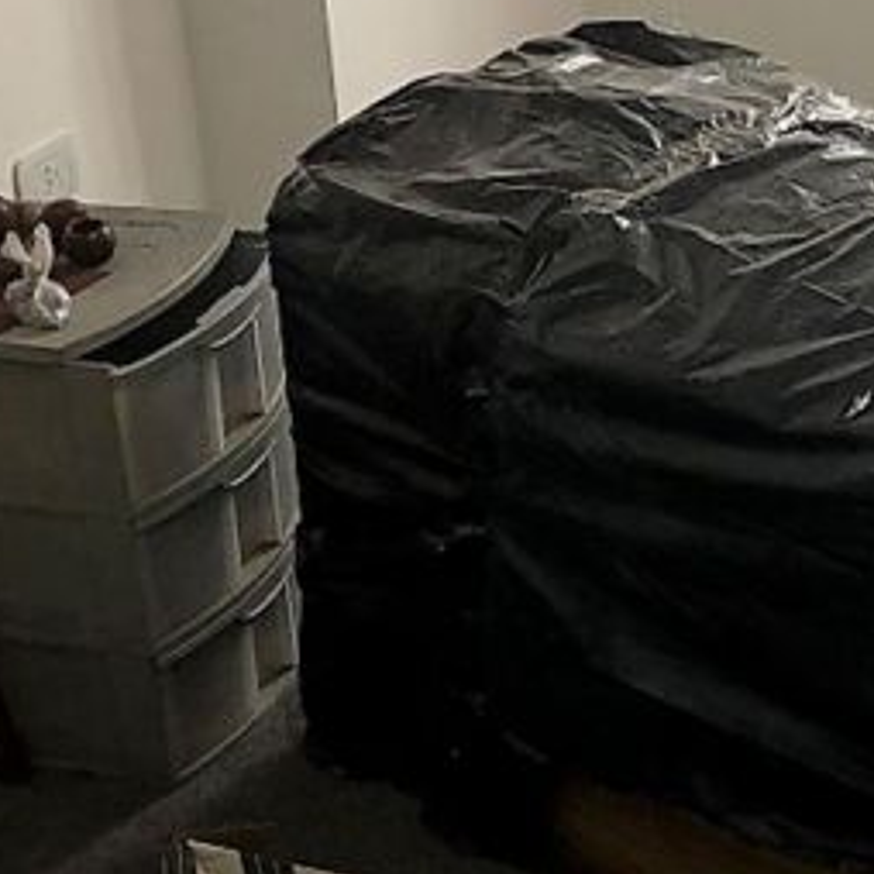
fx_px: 2228
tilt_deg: -21.7
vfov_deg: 21.9
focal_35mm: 78
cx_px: 967
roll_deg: +0.6
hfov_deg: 21.1
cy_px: 151
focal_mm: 4
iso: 20
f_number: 1.8
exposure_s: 1/29
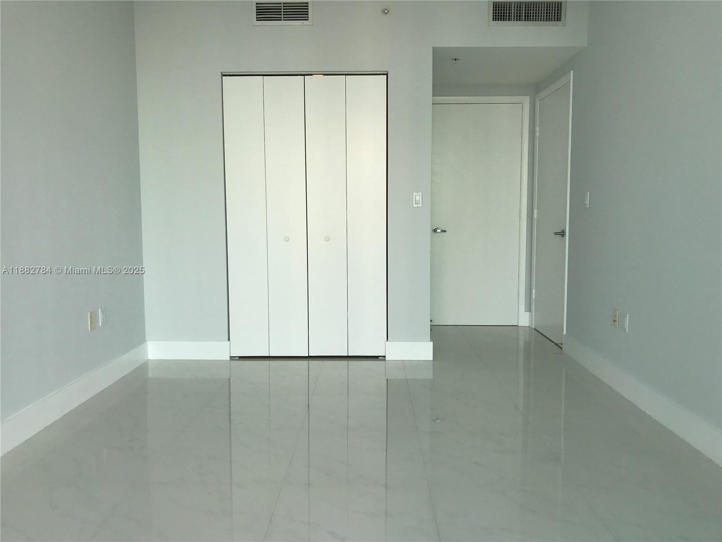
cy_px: 271
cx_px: 361
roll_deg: +0.6
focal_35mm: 28
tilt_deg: -6.3
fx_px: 584
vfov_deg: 49.7
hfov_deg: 63.4
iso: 20
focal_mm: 3.99
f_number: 1.8
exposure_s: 1/319
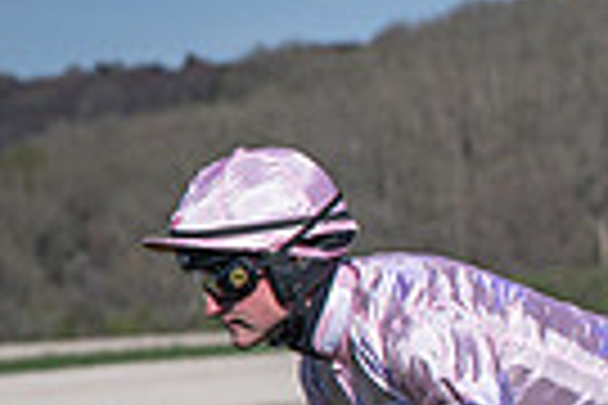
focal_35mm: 584
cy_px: 905
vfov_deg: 2.3
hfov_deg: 3.5
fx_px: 9862
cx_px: 851
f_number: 4
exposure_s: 1/3200
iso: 200
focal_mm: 70
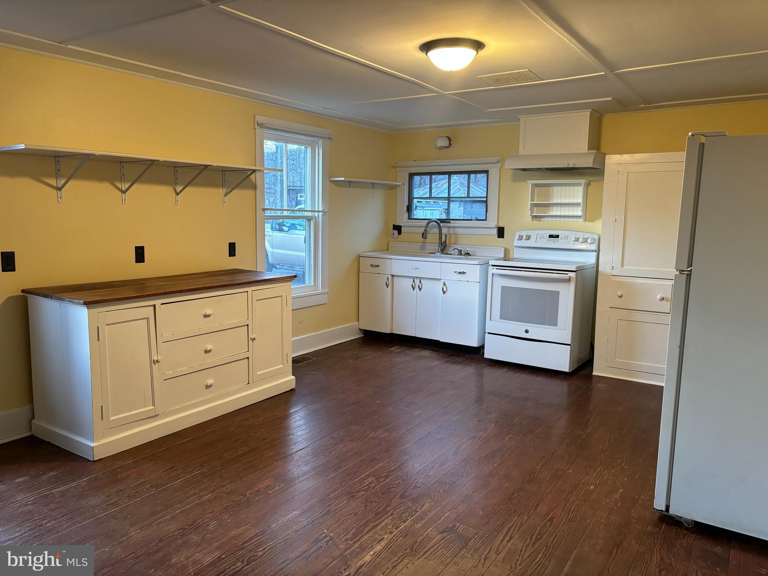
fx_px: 577
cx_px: 384
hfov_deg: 67.3
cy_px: 288
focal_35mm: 26
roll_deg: -1.3
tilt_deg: -7.8
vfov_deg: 53.1
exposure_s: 1/60
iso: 250
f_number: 1.6
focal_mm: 5.96
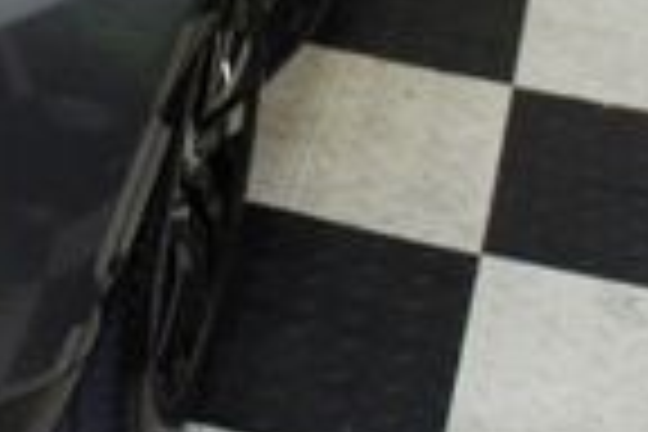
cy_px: -306
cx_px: -261
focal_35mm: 120
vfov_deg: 10.8
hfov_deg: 15.9
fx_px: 2160
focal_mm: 18
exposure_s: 1/250
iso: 1600
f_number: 4
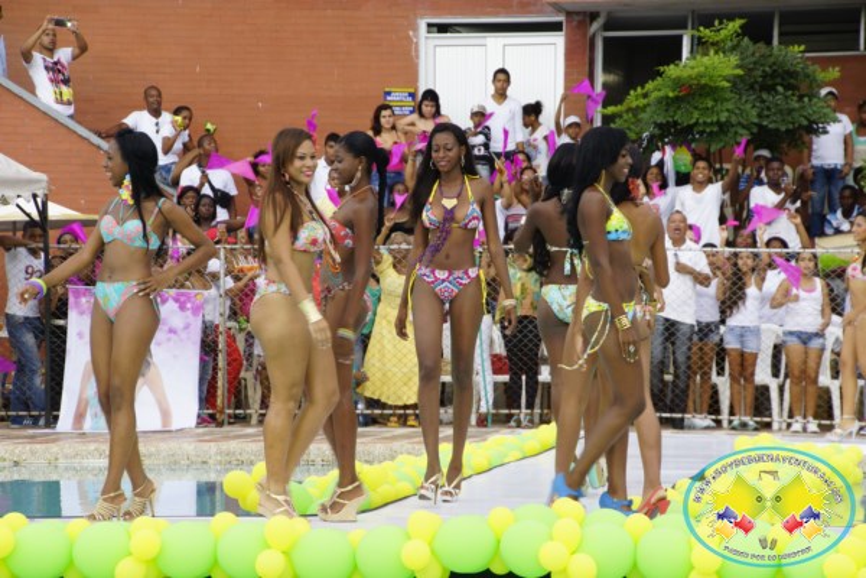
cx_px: 433
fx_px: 3608
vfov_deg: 9.1
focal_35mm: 150
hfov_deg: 13.7
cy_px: 289
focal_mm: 100
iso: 400
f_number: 8
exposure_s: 1/125
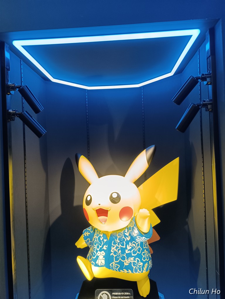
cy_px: 150
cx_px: 112
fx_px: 208
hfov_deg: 56.8
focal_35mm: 24
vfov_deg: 71.6
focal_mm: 6.14
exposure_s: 1/100
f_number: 1.65
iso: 336
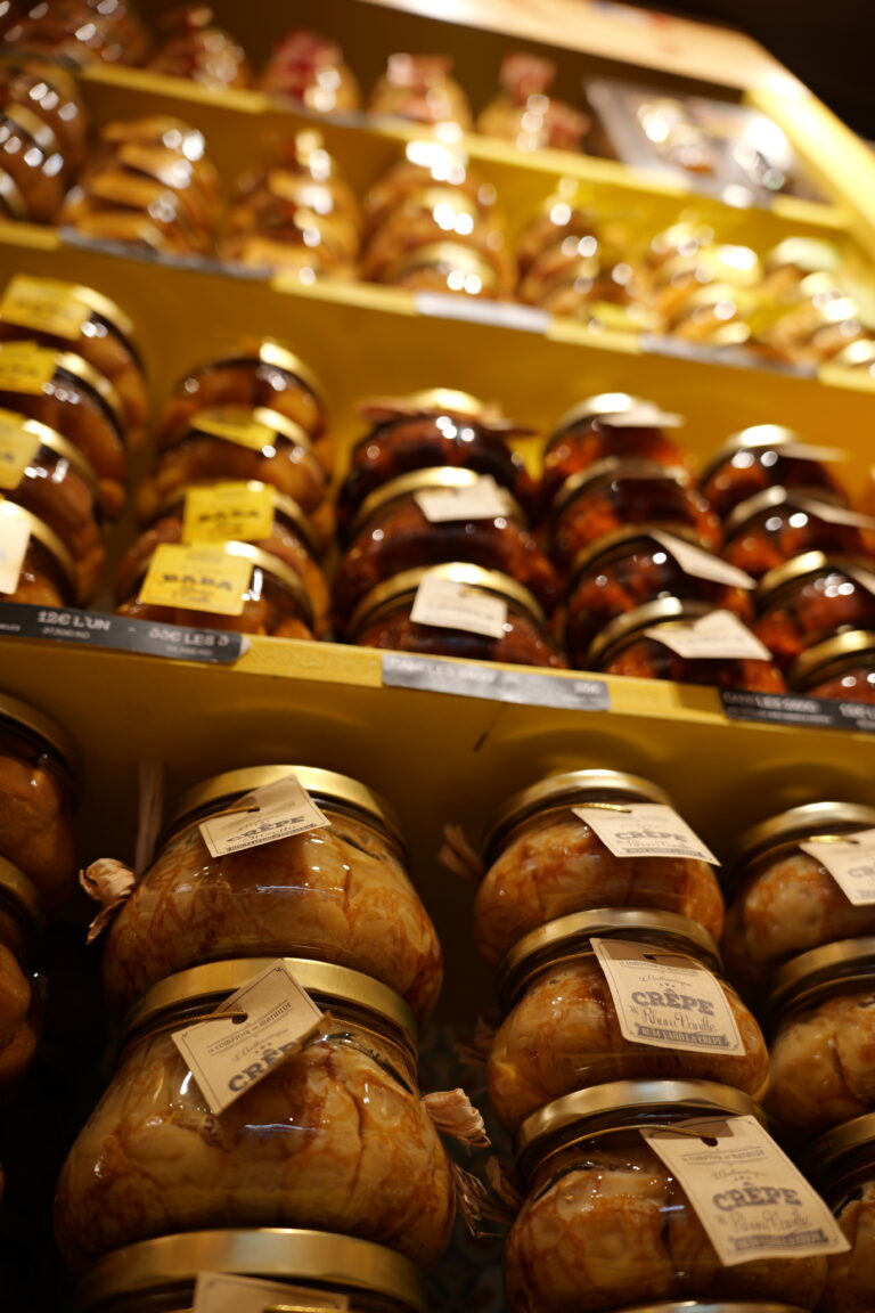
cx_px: 438
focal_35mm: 28
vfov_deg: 65.5
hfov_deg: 46.4
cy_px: 656
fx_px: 1021
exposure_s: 1/60
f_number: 2.8
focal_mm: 28
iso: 160
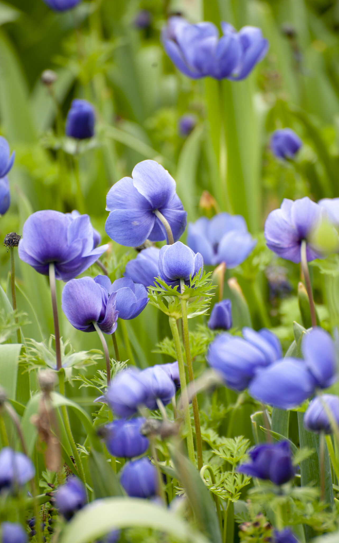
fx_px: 4524
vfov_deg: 6.9
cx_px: 180
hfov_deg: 4.3
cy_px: 271
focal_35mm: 306
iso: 200
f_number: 5.6
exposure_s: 1/100
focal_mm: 300
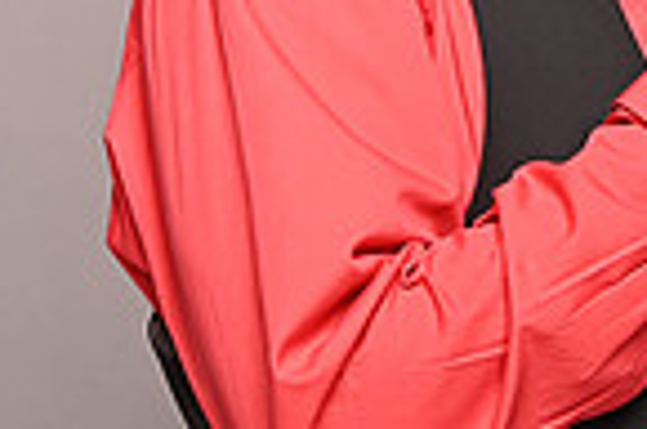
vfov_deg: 3.4
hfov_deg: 5.1
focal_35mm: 401
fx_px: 7191
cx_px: 1196
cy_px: 76
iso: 250
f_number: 4
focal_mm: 100
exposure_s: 1/200
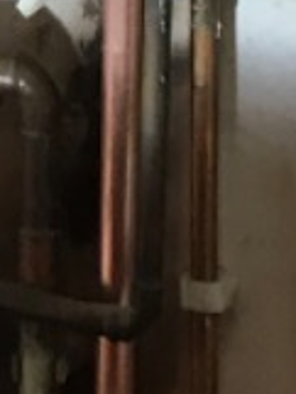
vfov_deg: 8.1
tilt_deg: +15.8
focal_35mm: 209
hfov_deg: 7.0
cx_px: -100
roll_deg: -1.1
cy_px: -786
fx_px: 2380
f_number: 1.8
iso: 40
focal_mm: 3.99
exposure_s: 1/33
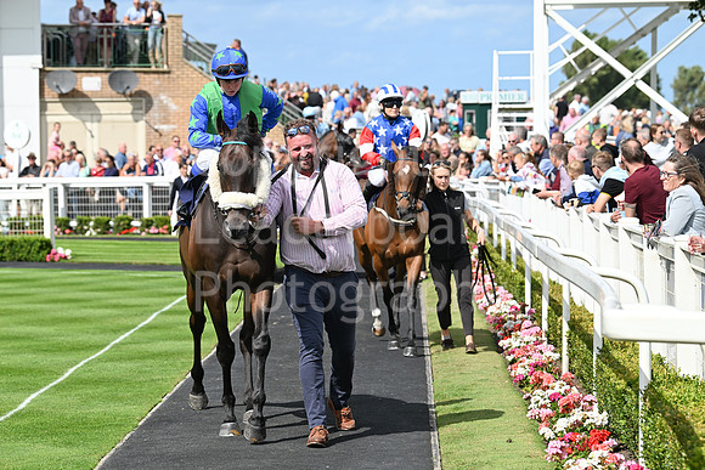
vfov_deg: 11.0
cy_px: 235
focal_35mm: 125
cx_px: 352
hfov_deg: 16.4
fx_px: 2448
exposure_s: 1/3200
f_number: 5.6
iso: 500
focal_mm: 125
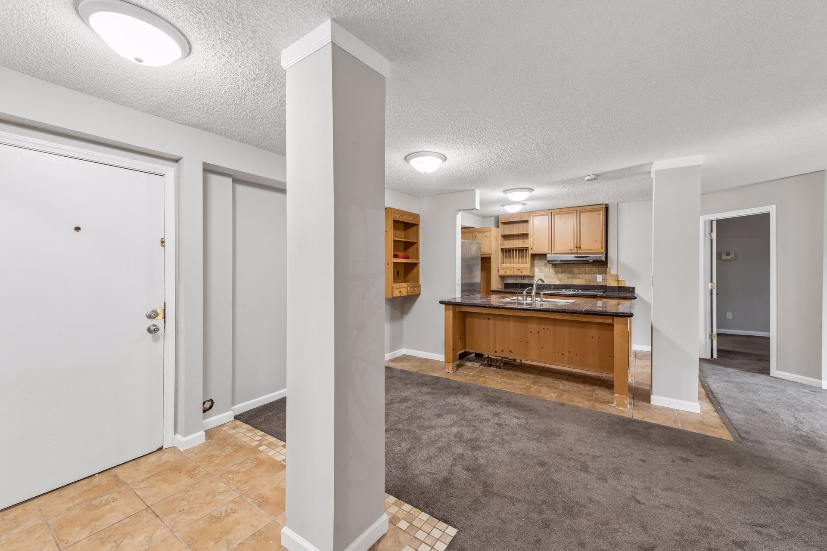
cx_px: 414
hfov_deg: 100.4
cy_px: 276
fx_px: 345
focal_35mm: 15
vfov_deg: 77.3
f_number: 9
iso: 400
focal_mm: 15
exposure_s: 1/20
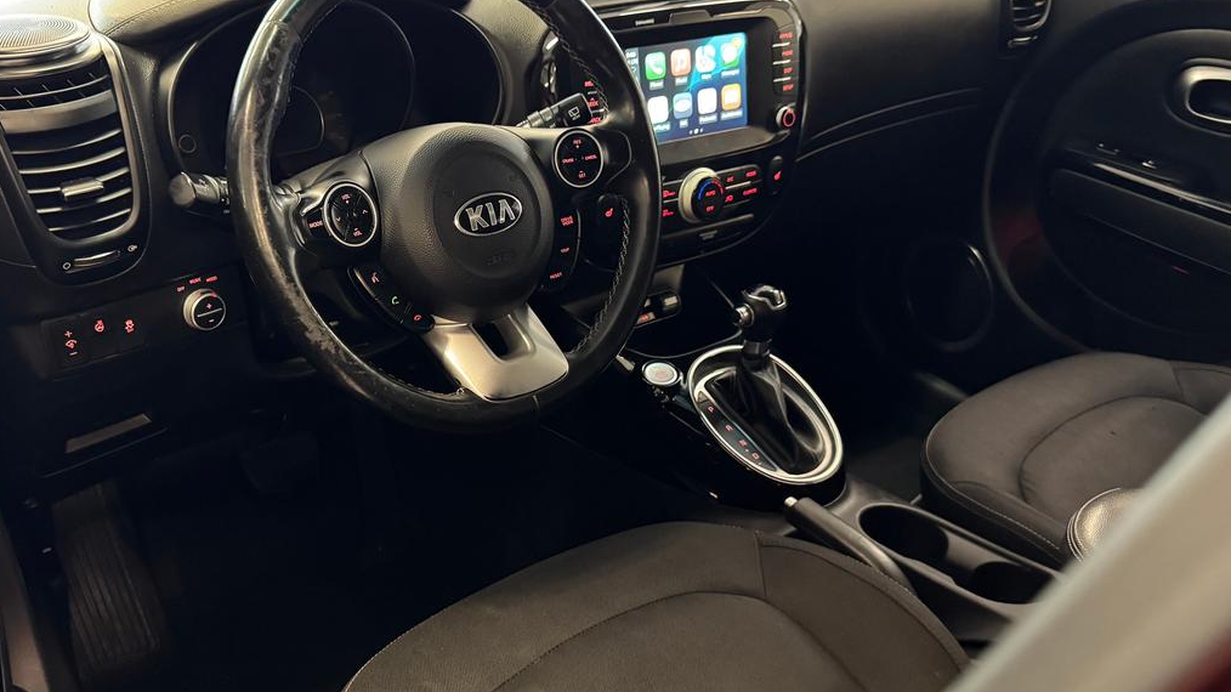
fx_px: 1077
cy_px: 441
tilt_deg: -34.5
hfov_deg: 59.0
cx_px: 492
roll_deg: -2.5
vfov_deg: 35.4
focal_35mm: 33
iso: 1000
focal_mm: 6.76
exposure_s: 1/30
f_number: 1.78
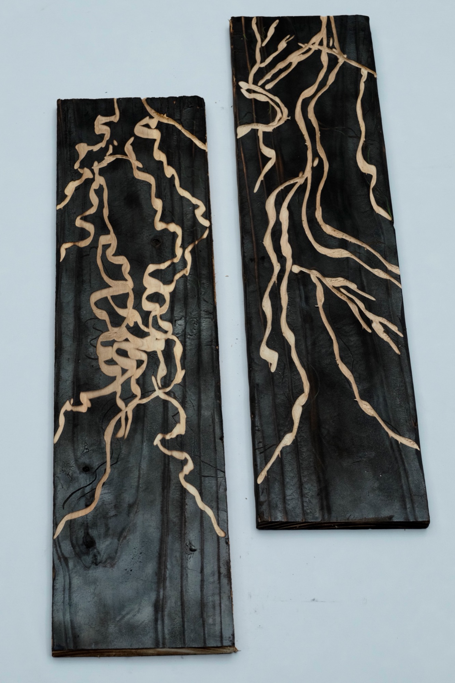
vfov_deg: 24.2
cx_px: 228
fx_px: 1593
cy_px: 342
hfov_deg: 16.3
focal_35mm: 84
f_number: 7.1
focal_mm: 56
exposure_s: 1/400
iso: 1600
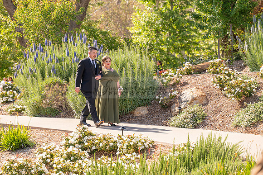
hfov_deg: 13.2
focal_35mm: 155
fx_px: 1133
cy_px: 88
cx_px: 132
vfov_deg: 8.9
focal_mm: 155
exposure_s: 1/800
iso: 200
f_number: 4.5
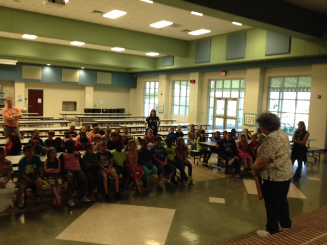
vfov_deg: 40.7
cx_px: 164
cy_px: 122
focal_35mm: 35
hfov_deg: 52.6
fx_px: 331
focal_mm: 4.28
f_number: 2.4
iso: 80
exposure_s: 1/20
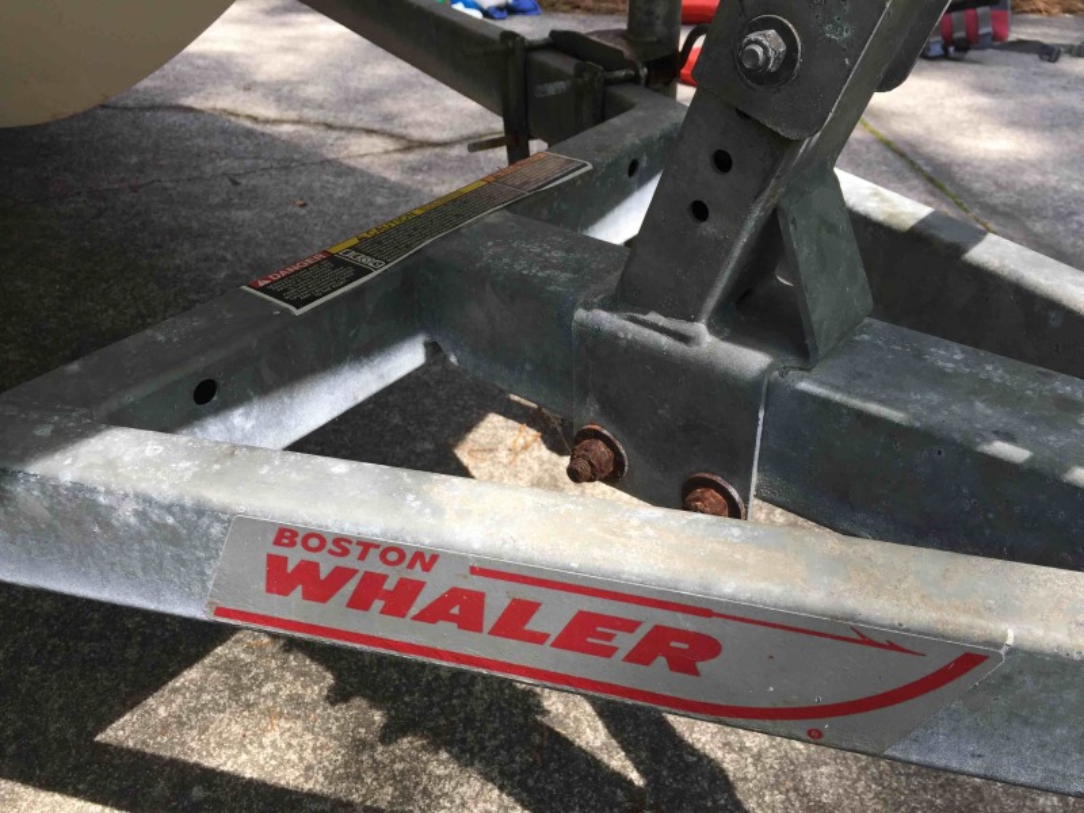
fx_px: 908
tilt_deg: -33.2
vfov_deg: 48.2
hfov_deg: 61.7
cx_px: 542
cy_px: 406
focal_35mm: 29
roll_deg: -0.7
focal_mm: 4.15
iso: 32
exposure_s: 1/416
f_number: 2.2
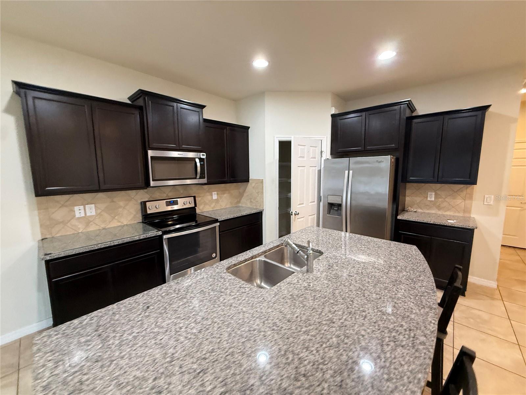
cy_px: 198
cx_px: 263
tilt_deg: -12.3
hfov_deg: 102.1
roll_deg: +0.6
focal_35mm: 14
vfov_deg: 85.7
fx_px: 213
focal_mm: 2.22
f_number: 2.2
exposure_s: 1/60
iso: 400
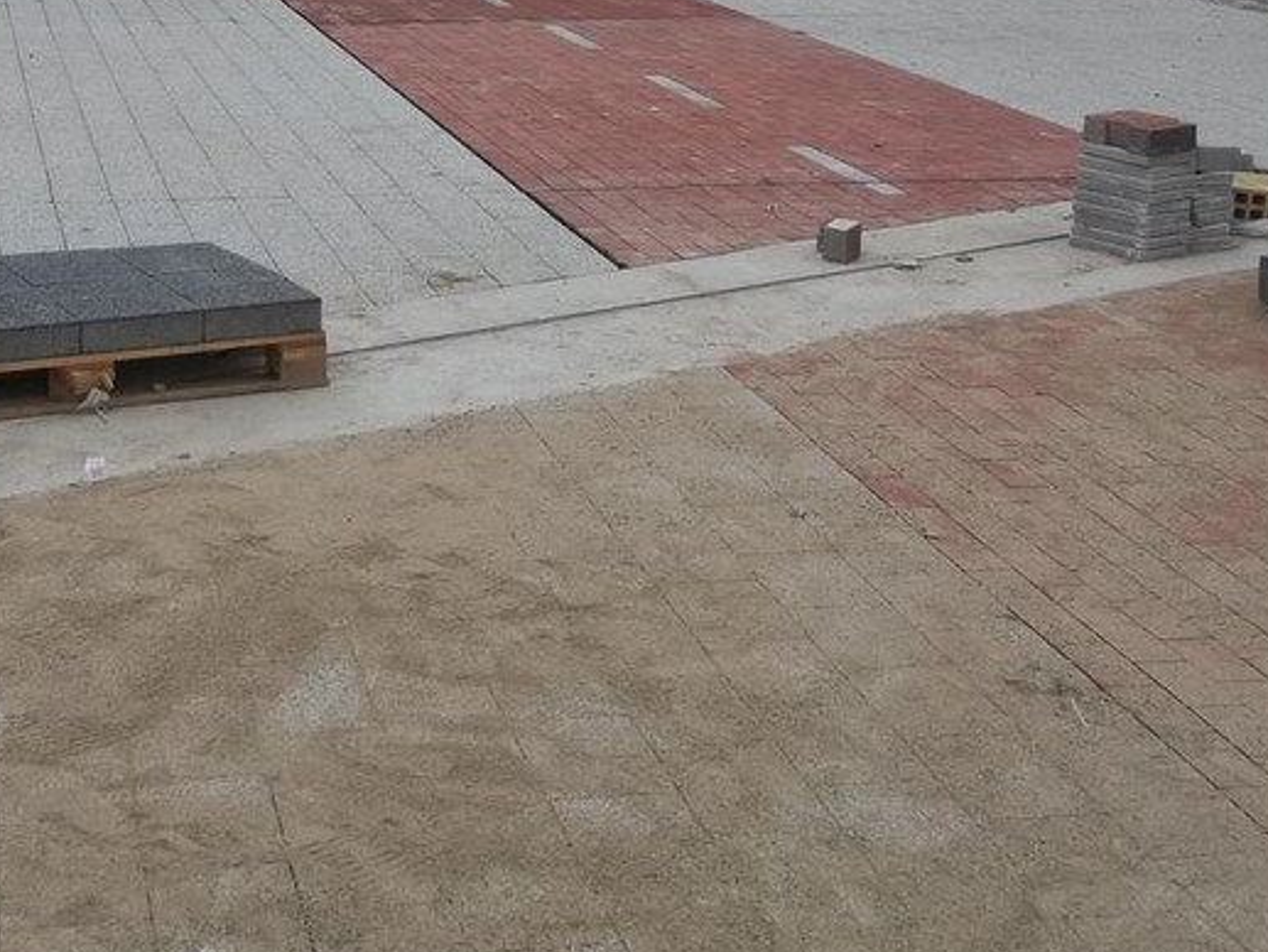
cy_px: 5
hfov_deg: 29.1
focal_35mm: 66
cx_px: 374
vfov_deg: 21.5
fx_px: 2418
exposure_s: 1/250
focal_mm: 5.7
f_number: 2.9
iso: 80
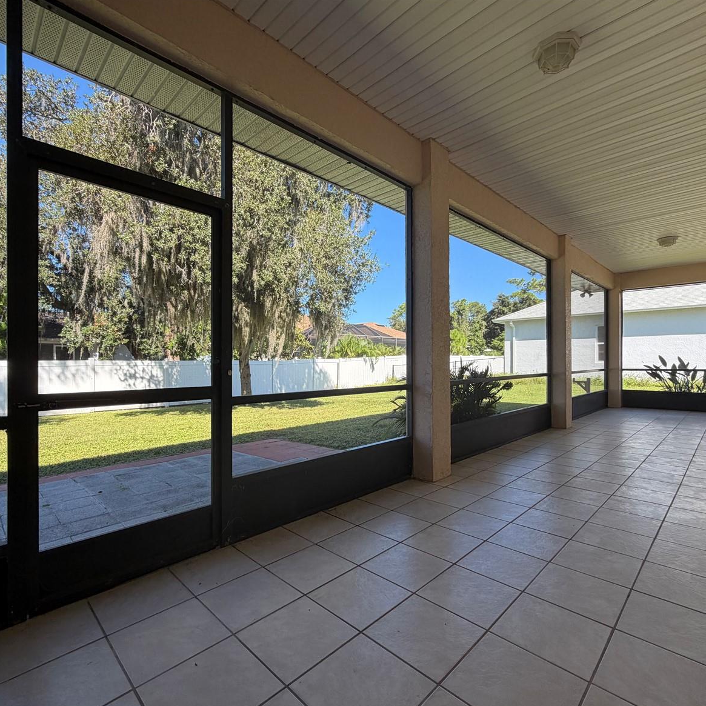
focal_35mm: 17
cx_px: 357
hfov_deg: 84.0
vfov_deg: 84.0
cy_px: 361
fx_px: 392
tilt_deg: -0.1
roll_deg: +0.3
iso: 40
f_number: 2.2
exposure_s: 1/224
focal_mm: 2.22
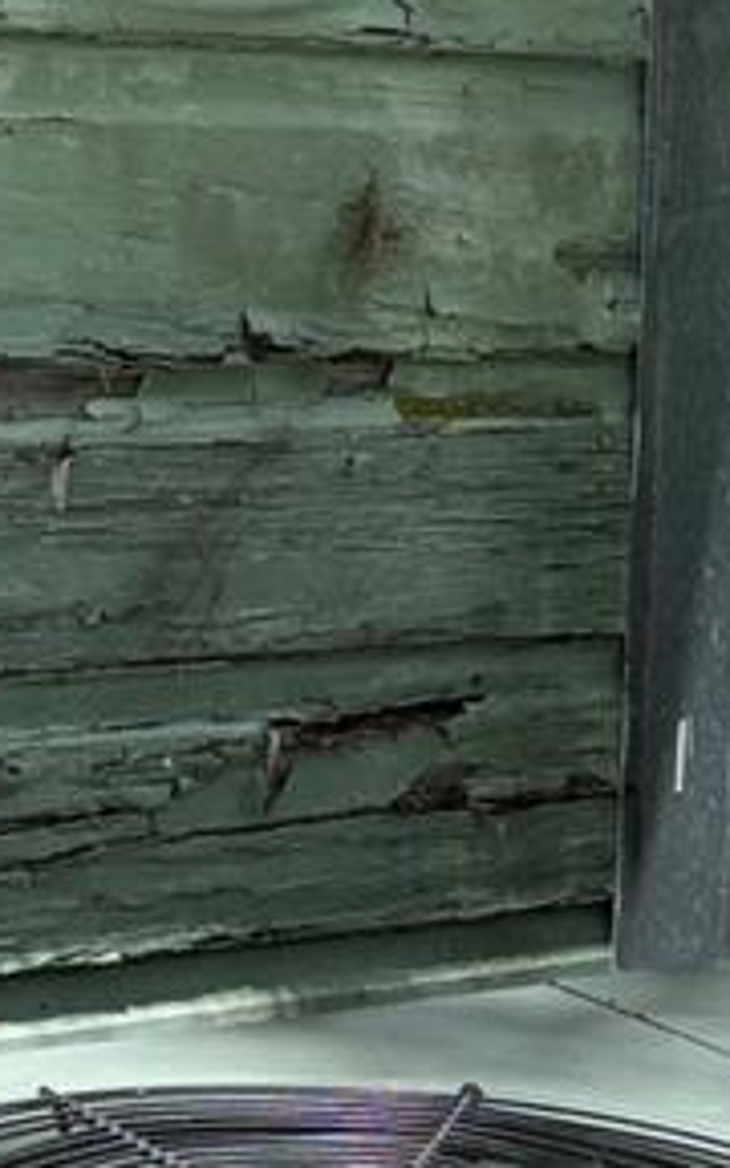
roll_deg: -0.9
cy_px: 1699
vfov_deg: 16.6
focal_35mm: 115
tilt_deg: -20.0
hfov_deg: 11.4
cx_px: 535
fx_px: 3661
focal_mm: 5.96
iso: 50
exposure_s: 1/1567
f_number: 1.6
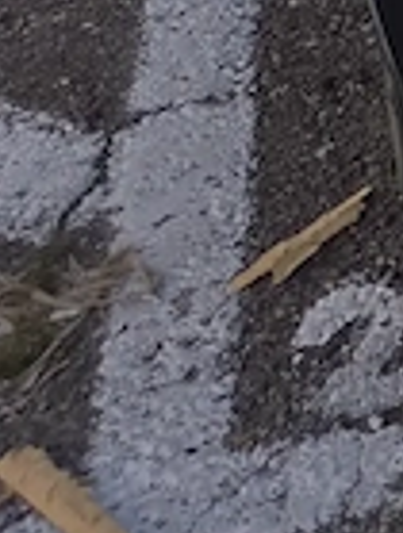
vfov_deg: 12.8
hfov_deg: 9.3
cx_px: 1148
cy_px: -575
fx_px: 2040
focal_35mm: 132
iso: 25
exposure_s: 1/688
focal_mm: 5.4
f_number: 1.8
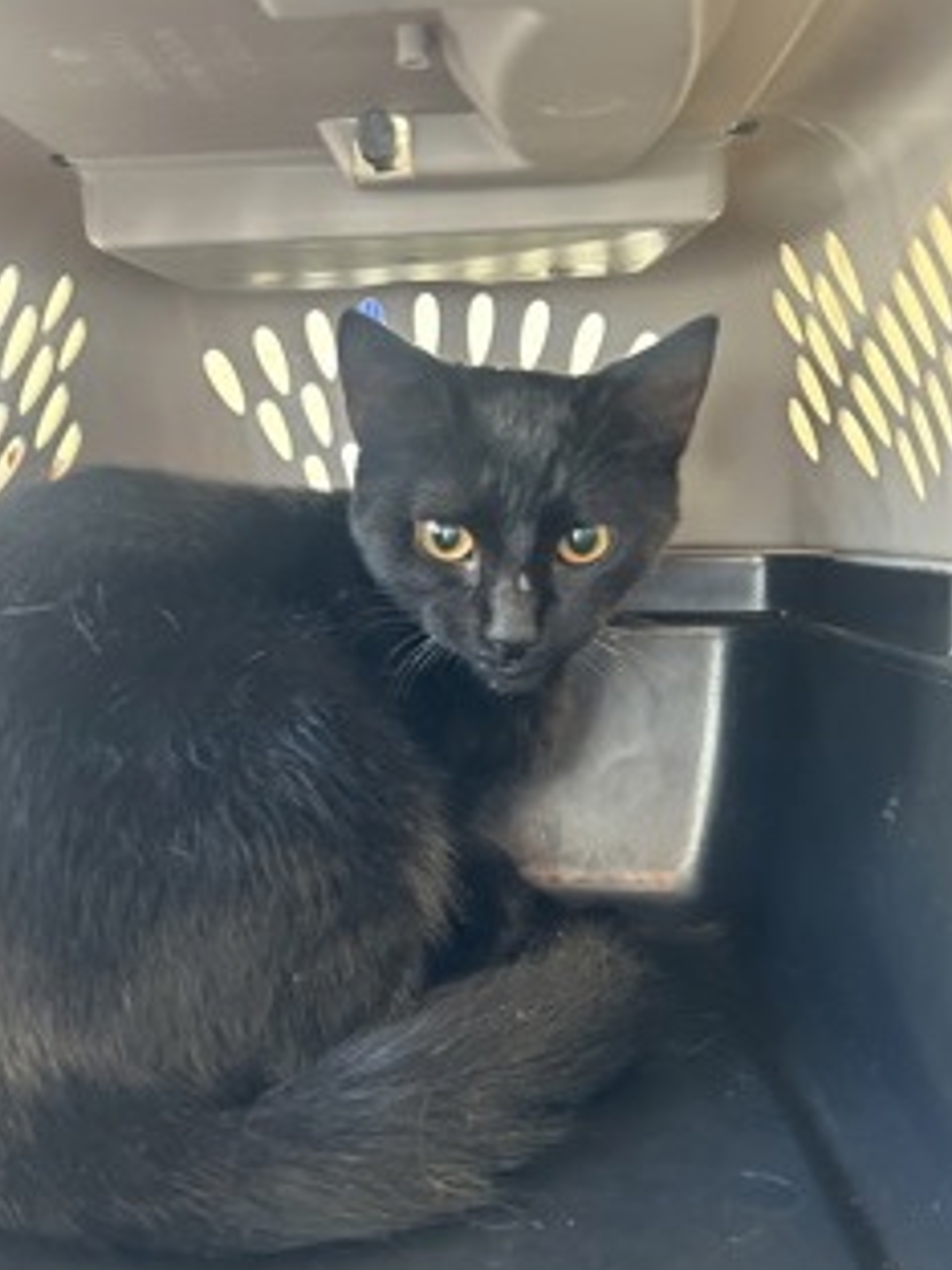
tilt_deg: -7.6
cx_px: 372
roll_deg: +0.5
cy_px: 619
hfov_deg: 40.5
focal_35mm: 35
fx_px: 1283
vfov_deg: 52.6
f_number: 1.5
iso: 500
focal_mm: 5.7
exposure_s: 1/40
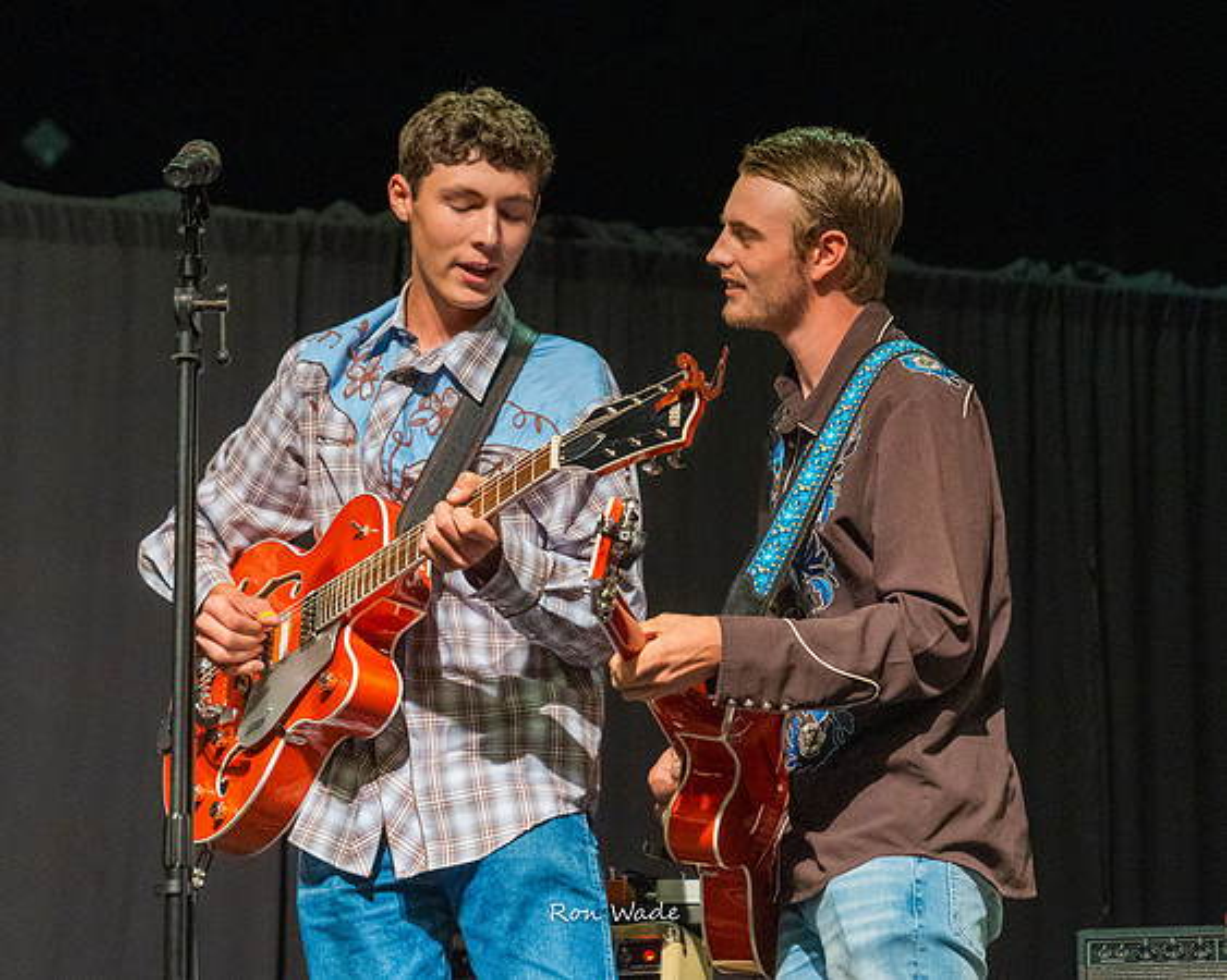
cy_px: 450
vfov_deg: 17.2
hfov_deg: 21.4
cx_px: 655
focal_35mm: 89
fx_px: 3246
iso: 12800
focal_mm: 70
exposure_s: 1/160
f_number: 2.8
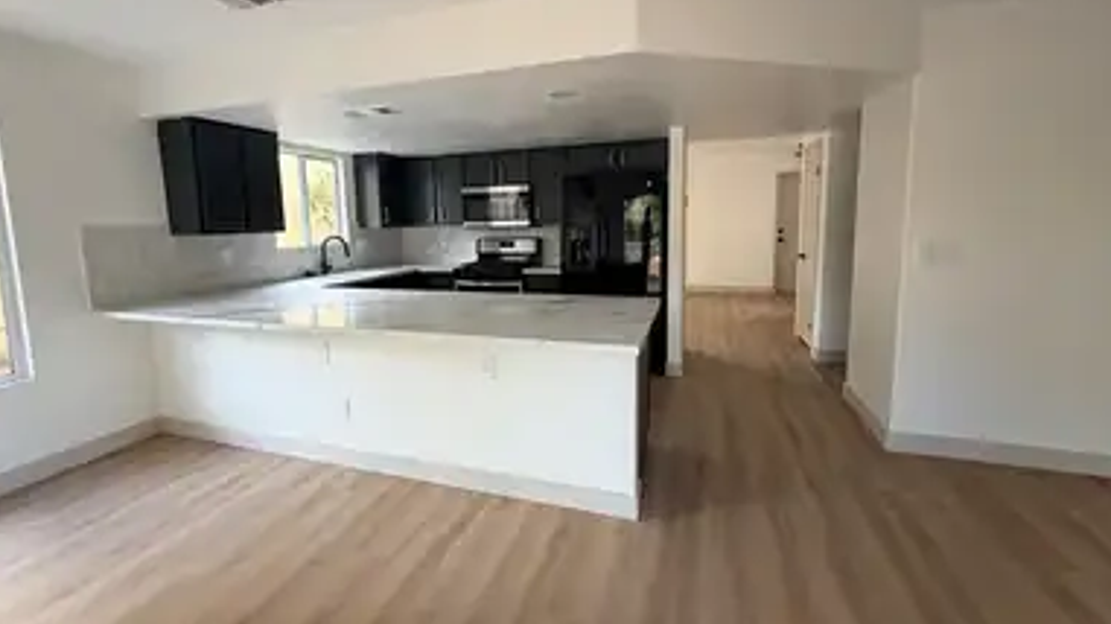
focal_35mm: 16
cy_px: 271
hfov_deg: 99.4
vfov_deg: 66.7
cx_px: 542
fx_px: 471
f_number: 2.2
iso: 320
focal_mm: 2.22
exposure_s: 1/121
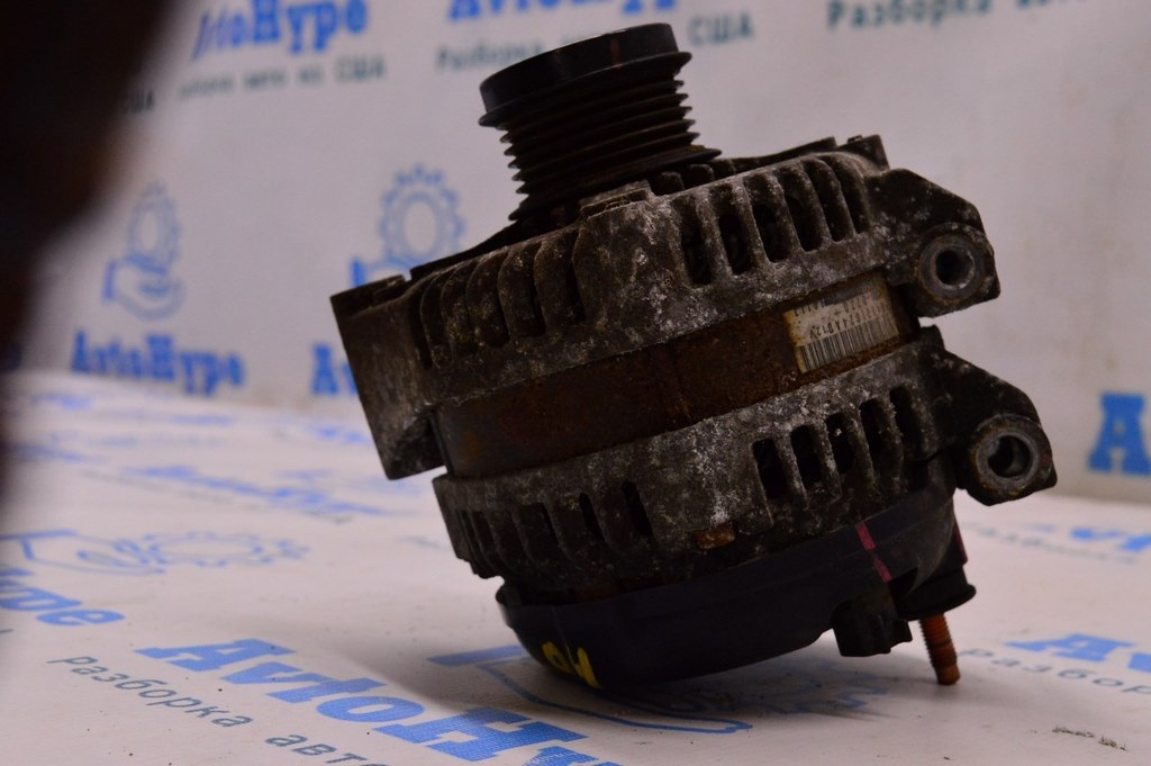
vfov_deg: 25.0
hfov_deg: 36.9
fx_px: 1725
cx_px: 576
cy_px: 383
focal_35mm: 54
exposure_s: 1/125
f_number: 8
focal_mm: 36
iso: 1600
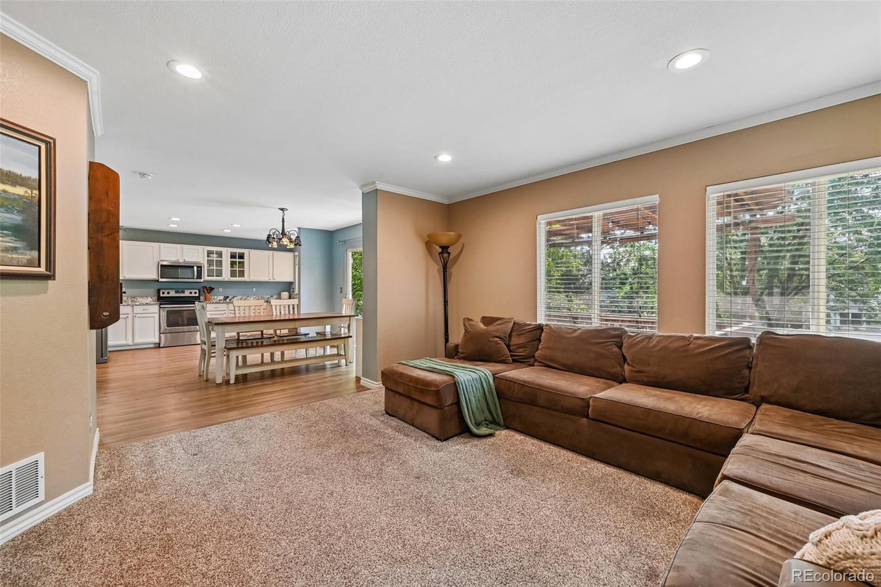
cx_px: 440
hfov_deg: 104.3
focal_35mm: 14
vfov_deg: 81.2
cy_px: 294
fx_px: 343
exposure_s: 1/15
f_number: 10
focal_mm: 14
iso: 400
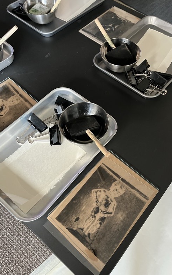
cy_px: 136
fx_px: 210
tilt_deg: -60.8
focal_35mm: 28
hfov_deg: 44.5
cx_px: 97
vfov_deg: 66.5
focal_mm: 5.1
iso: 500
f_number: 1.6
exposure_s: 1/60
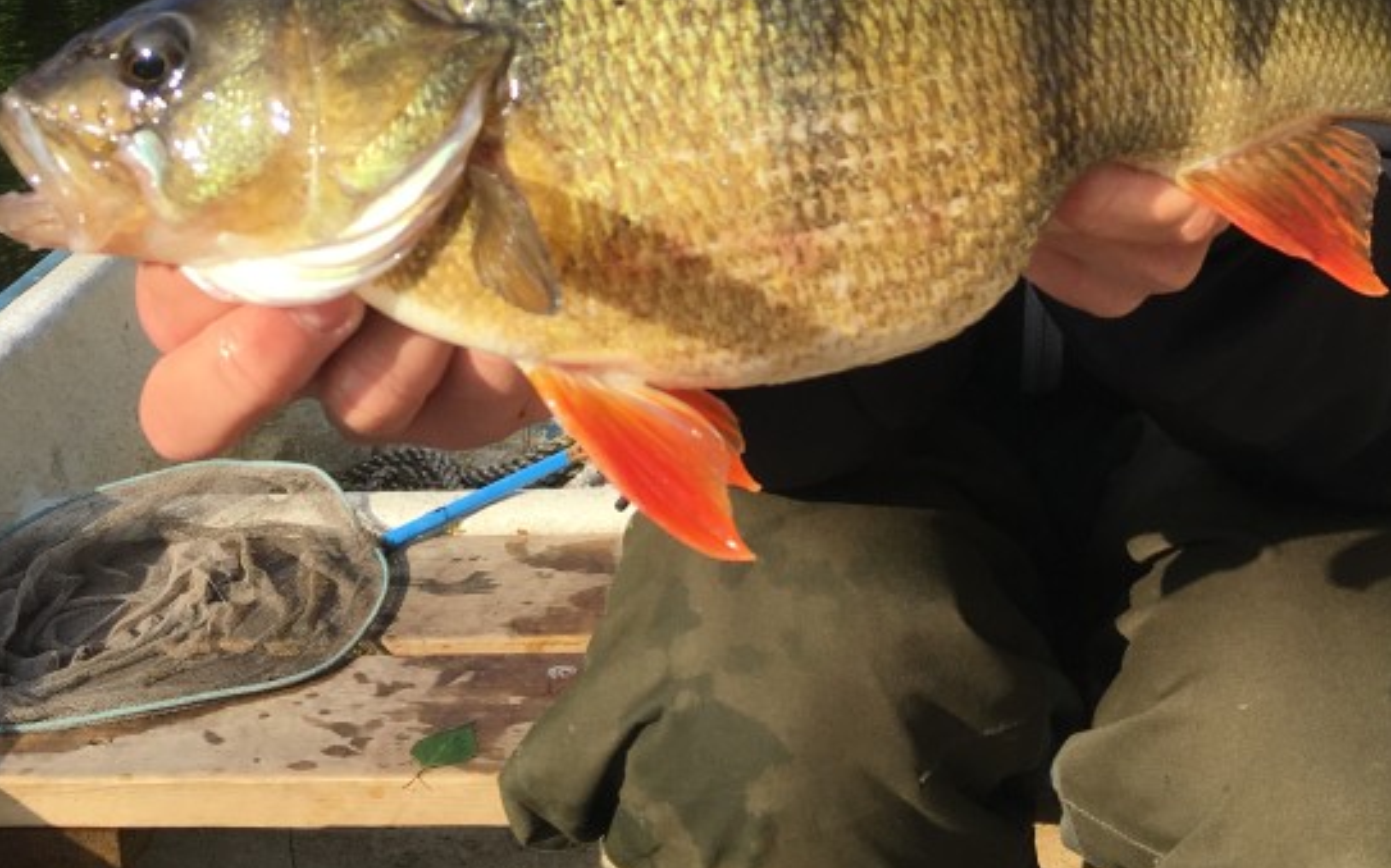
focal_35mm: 58
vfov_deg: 20.8
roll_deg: +1.0
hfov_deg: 34.9
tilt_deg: -6.3
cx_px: 874
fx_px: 2198
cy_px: -184
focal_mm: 4.15
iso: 25
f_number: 2.2
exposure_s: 1/950
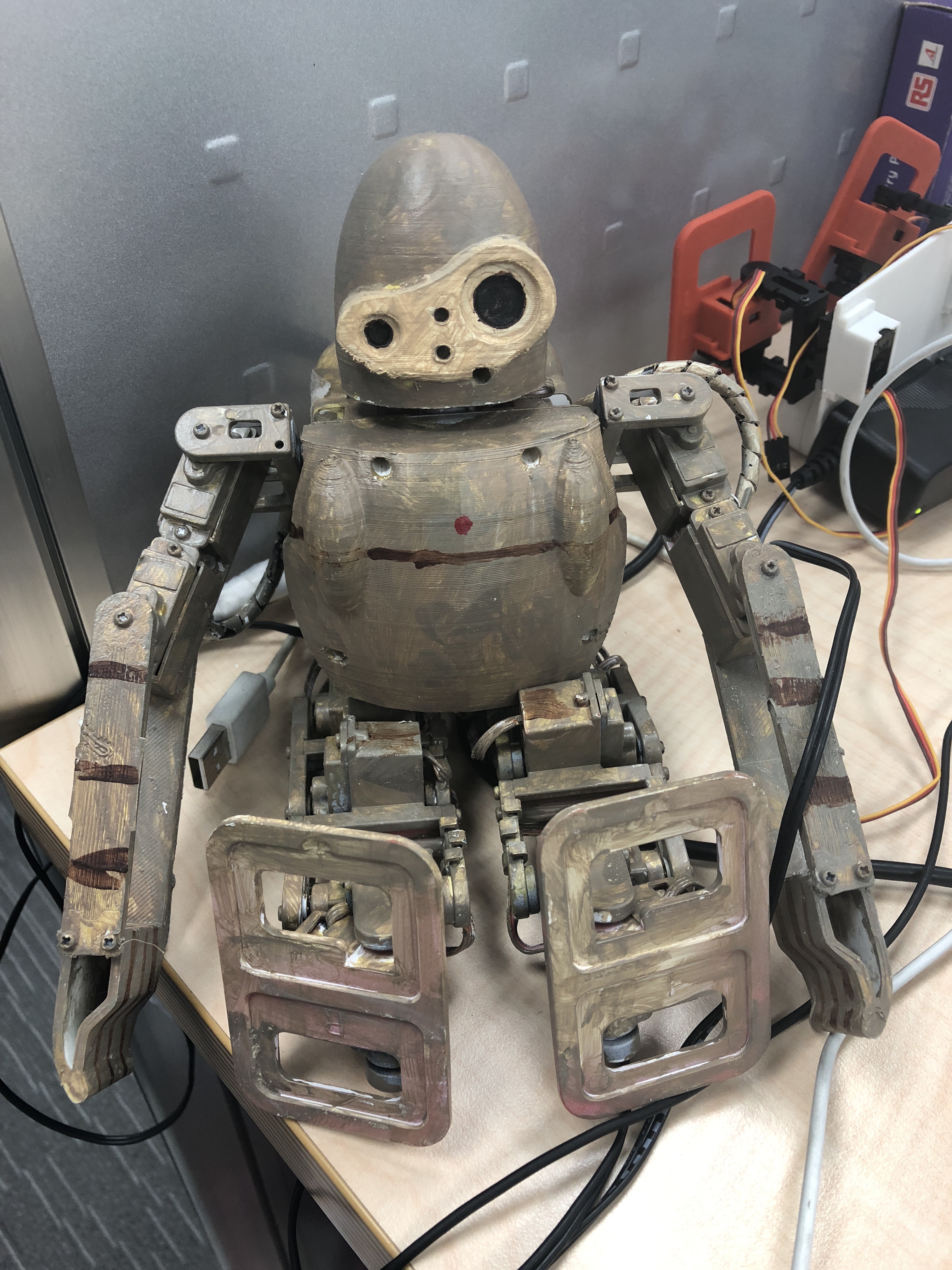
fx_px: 1063
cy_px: 635
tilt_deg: -40.8
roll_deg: +0.5
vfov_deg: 61.7
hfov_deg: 48.2
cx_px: 476
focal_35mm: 29
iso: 32
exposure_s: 1/30
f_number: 1.8
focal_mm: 3.99
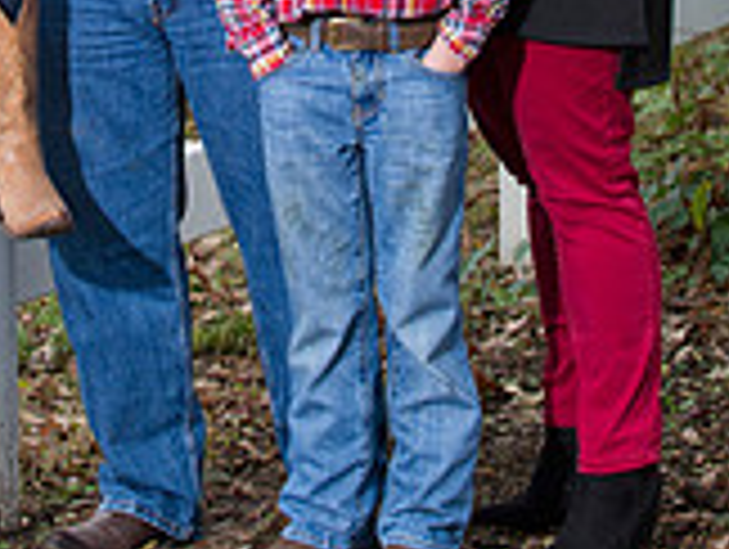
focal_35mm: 213
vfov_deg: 6.9
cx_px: 196
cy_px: -292
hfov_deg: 9.3
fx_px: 4492
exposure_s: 1/100
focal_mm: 80
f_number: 6.3
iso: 1250
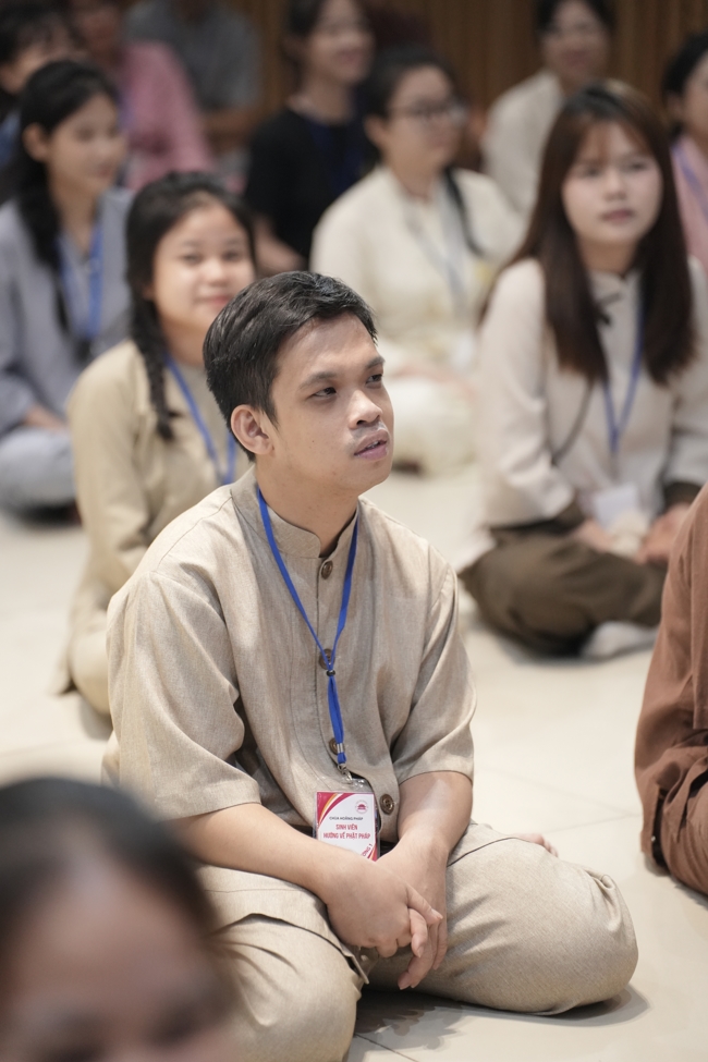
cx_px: 354
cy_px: 531
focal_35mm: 135
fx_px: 3982
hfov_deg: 10.2
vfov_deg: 15.2
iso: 4000
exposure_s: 1/320
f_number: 2.8
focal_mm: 135
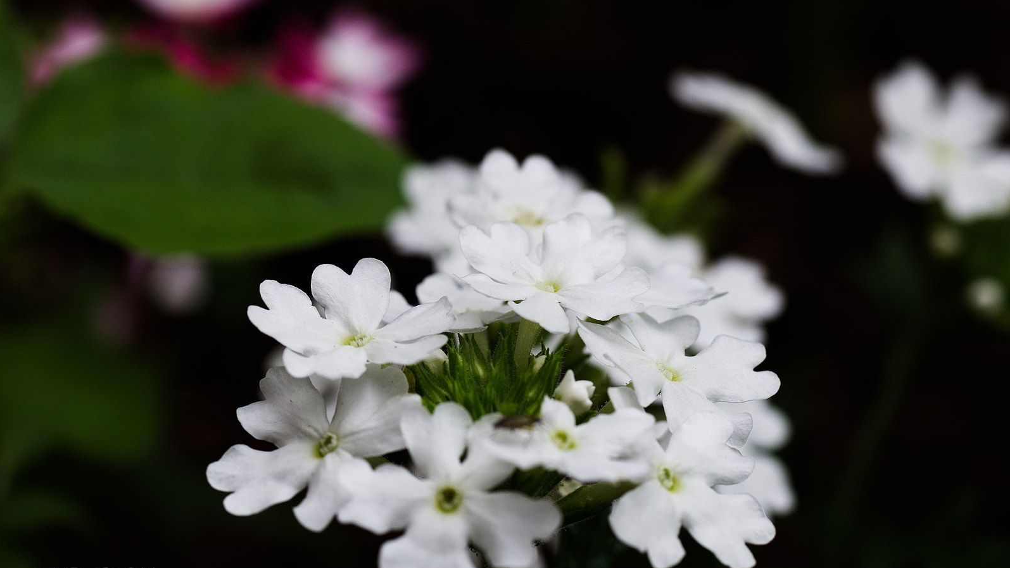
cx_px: 505
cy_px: 327
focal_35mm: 166
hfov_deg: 13.0
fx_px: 4433
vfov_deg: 7.3
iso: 400
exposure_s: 1/200
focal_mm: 105
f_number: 8
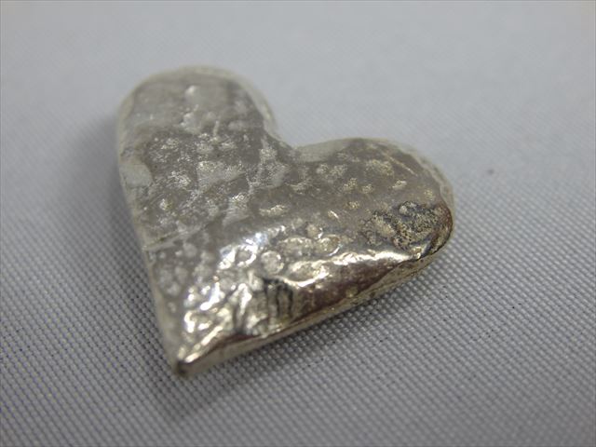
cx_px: 298
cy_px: 224
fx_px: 1136
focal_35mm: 66
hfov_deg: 29.4
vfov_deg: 22.3
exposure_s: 1/60
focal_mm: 11.9
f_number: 4.4
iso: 160
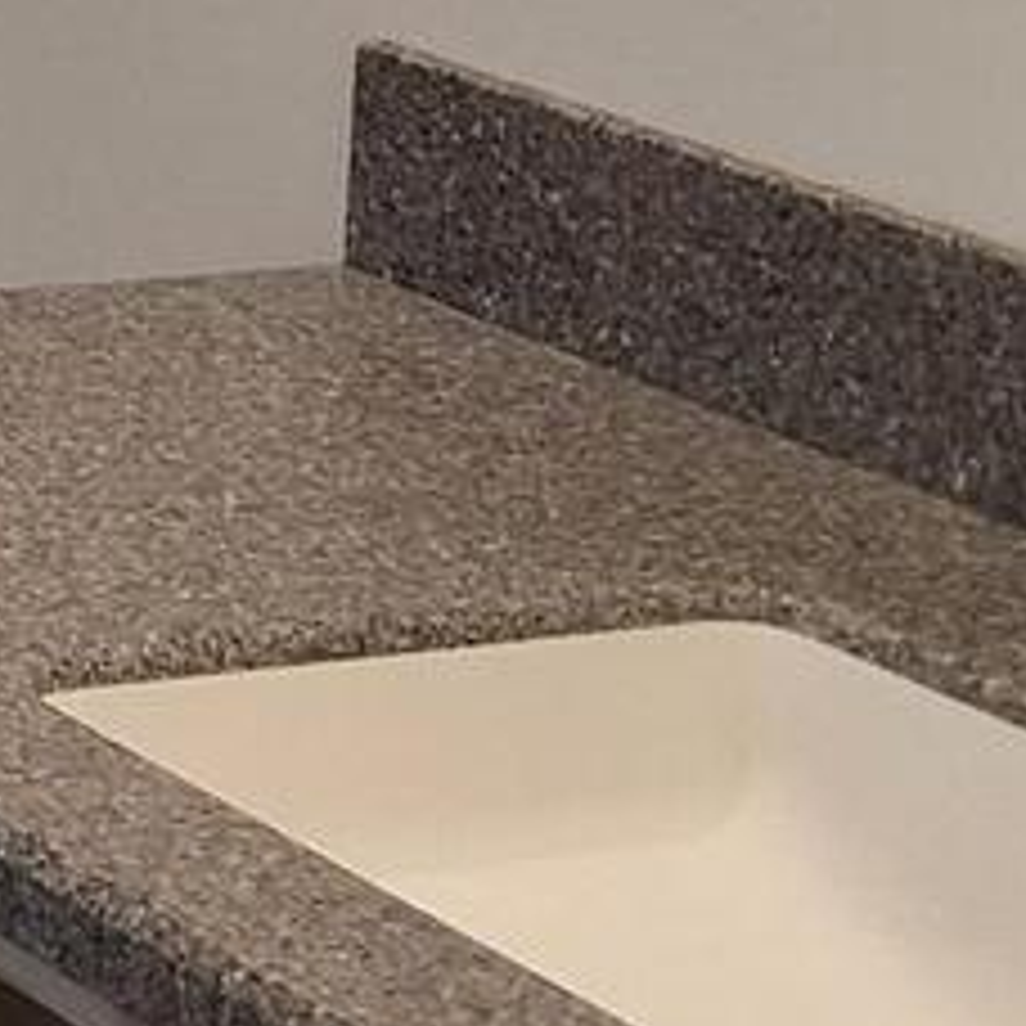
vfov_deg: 10.7
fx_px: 5231
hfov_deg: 9.3
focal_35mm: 156
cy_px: -598
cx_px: -1904
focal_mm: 2.91
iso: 50
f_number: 1.9
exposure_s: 1/60
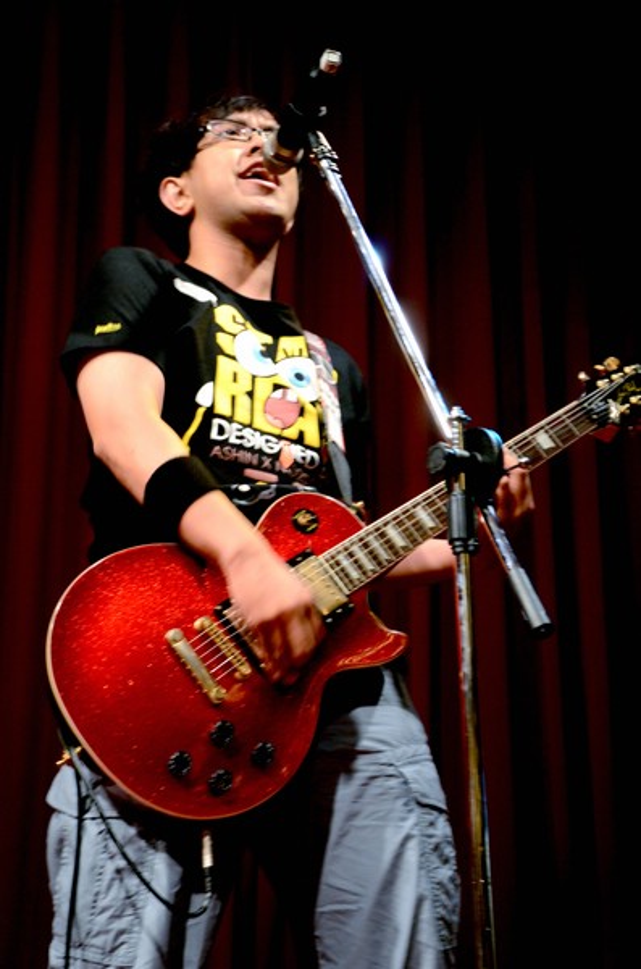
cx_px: 320
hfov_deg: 18.8
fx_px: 1933
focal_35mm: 72
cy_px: 484
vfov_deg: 28.1
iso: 1600
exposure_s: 1/60
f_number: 4.8
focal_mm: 48
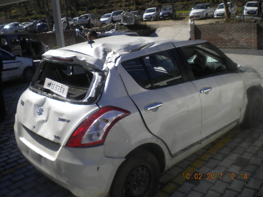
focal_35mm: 35
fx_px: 266
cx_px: 132
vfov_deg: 40.7
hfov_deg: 52.6
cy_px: 98
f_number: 4.6
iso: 80
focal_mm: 6.3
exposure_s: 1/692
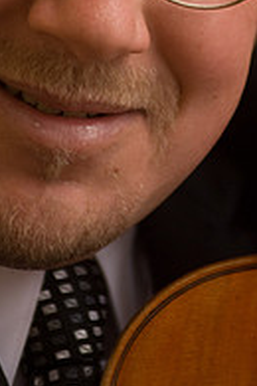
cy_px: -40
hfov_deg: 2.0
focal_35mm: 694
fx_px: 7431
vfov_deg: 3.0
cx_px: 153
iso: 320
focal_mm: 200
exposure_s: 1/80
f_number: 2.8
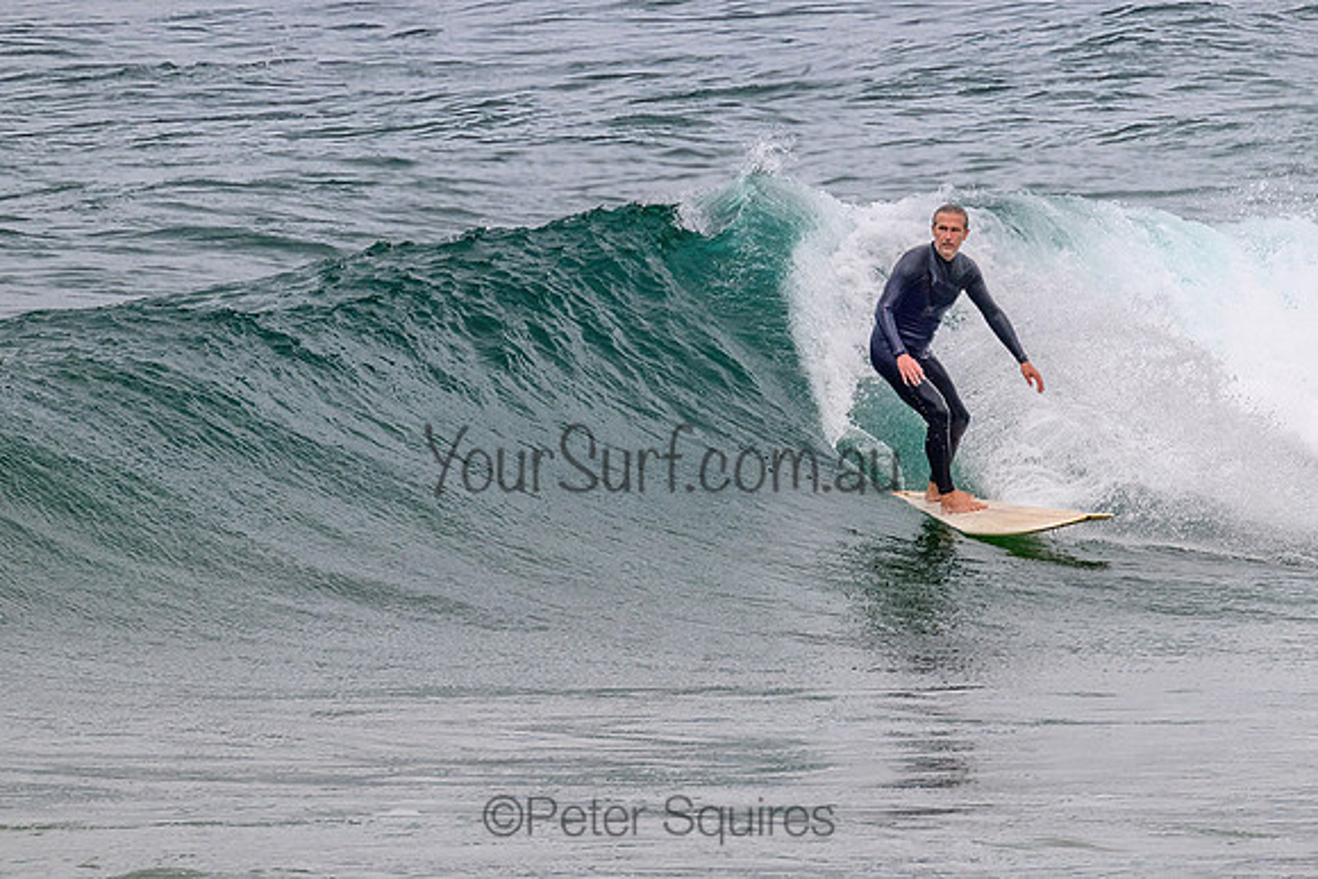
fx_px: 39945
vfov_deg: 1.3
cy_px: 321
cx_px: 899
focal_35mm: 1091
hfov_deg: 1.9
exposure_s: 1/2000
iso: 800
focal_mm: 800
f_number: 11
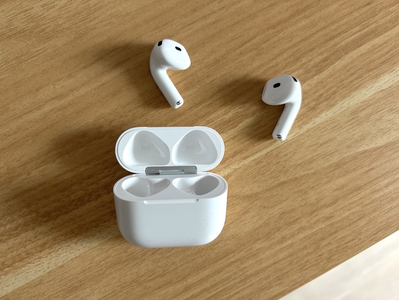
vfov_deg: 53.1
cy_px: 150
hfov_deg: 67.3
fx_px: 300
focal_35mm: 26
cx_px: 200
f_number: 1.5
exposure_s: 1/60
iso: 160
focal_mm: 5.7
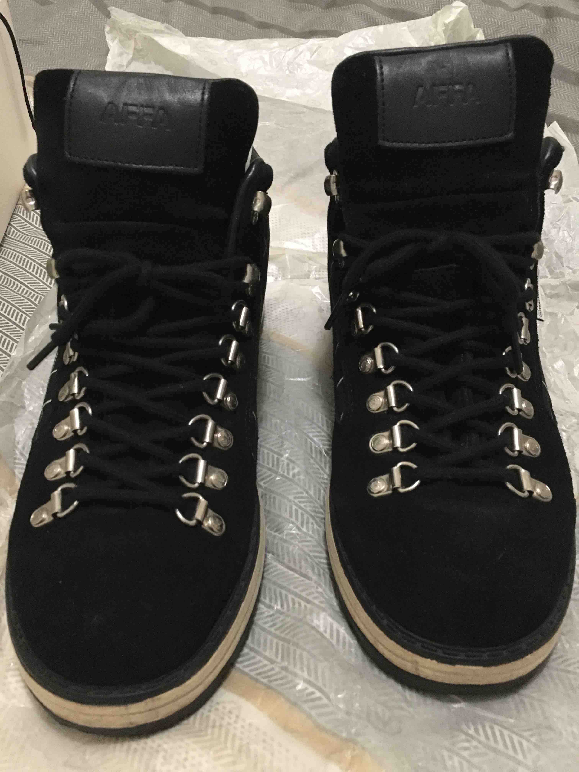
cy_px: 386
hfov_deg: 48.2
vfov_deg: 61.7
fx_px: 647
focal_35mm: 29
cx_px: 290
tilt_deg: -45.0
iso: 250
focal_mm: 4.15
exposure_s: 1/15
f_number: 2.2
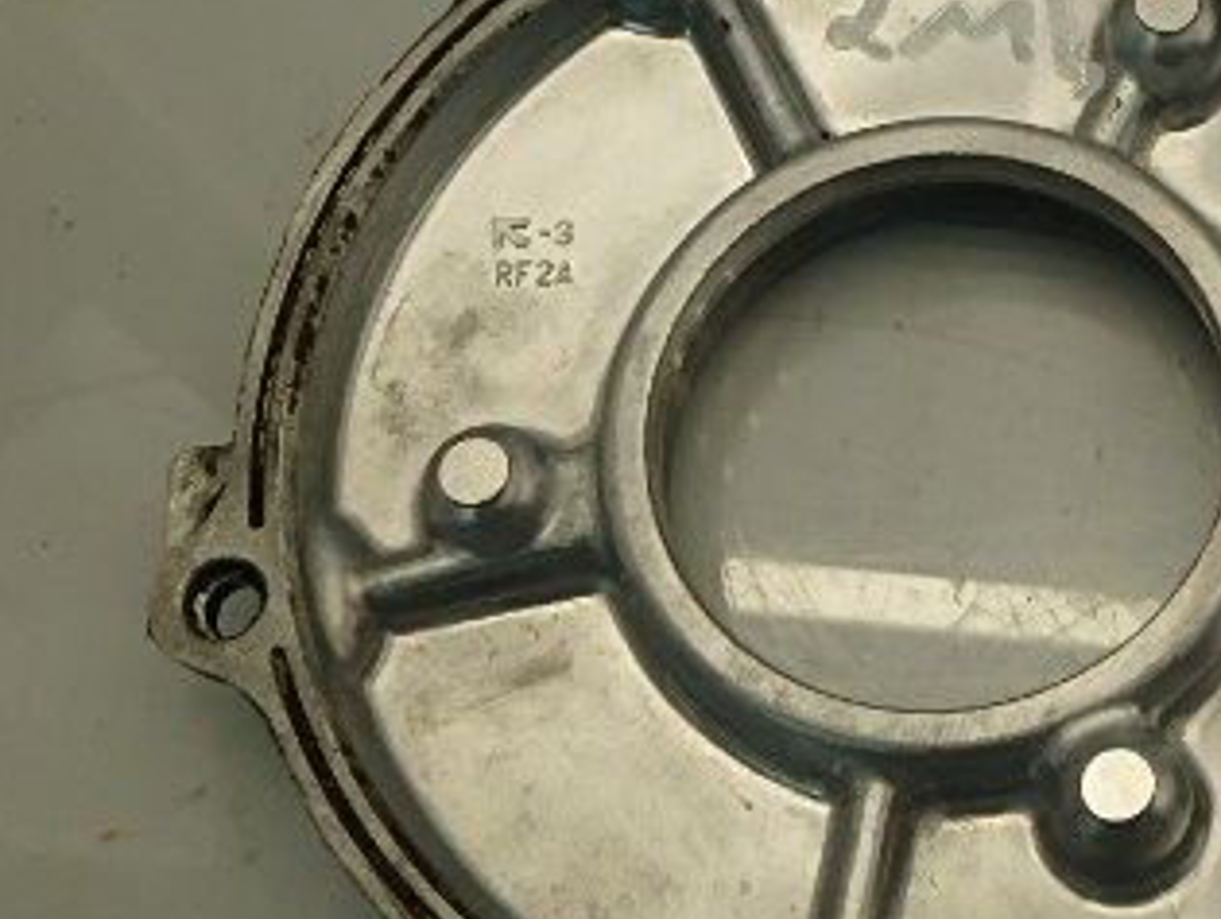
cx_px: 1225
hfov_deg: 26.6
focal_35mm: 69
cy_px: 531
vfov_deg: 21.3
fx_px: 2437
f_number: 4.9
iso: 125
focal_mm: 6
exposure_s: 1/80
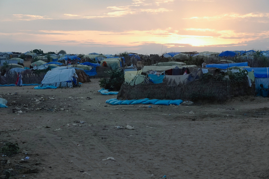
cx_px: 134
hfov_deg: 23.9
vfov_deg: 16.1
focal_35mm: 85
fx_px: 635
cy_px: 90
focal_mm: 85
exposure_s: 1/1000
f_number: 8
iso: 6400
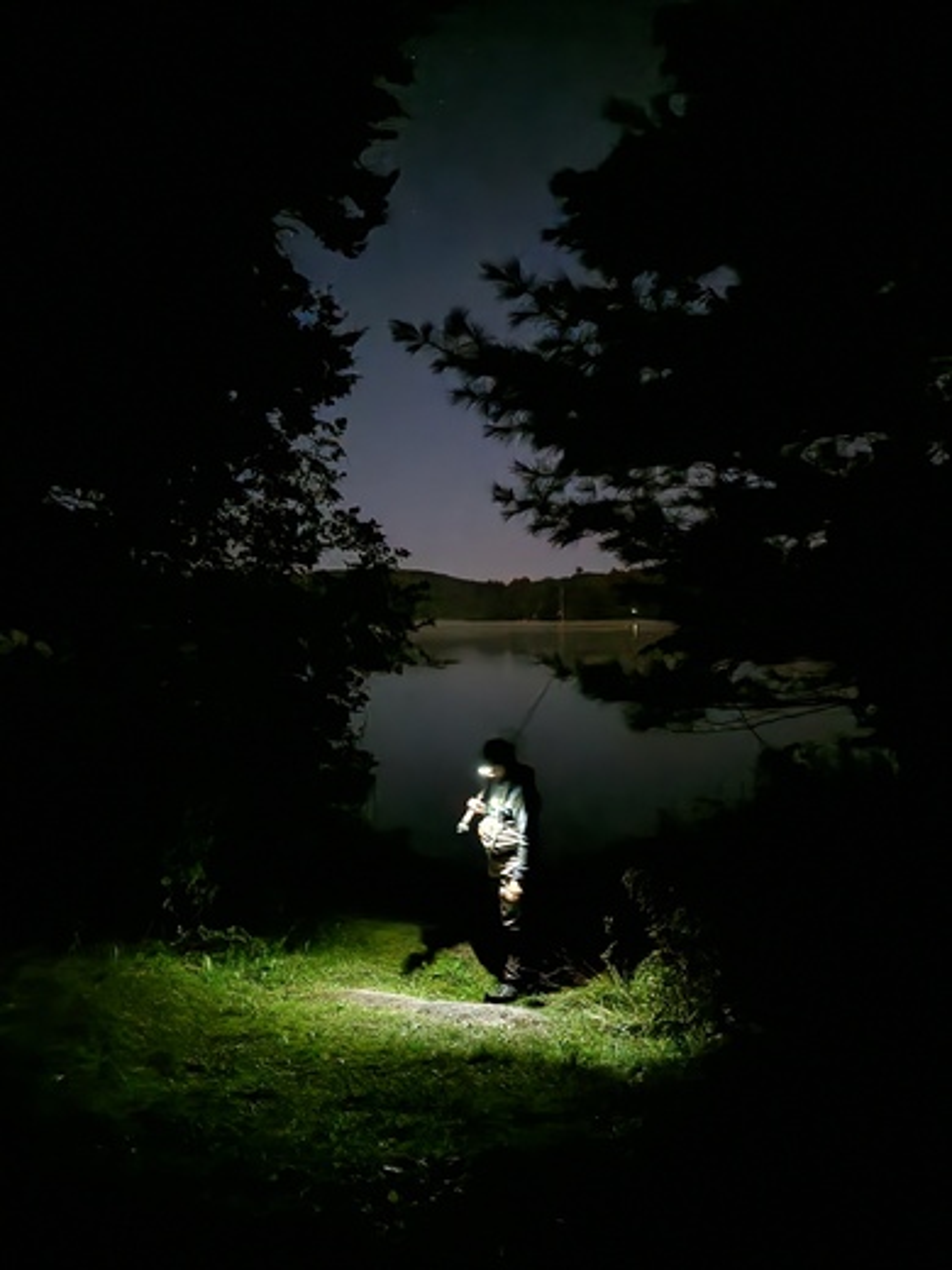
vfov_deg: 73.9
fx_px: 843
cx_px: 476
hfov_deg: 58.9
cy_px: 635
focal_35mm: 23
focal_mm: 6.4
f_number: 1.8
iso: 2000
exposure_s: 1/2
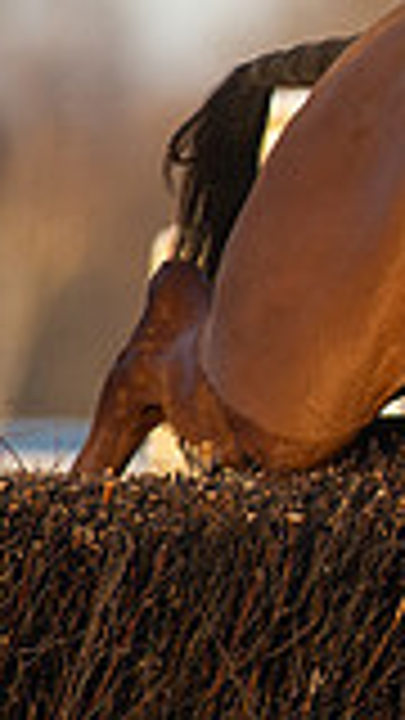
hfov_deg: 1.0
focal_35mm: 1254
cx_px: 1215
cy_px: 173
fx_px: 23941
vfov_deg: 1.7
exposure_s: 1/2000
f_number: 5.6
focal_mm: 300
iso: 1000
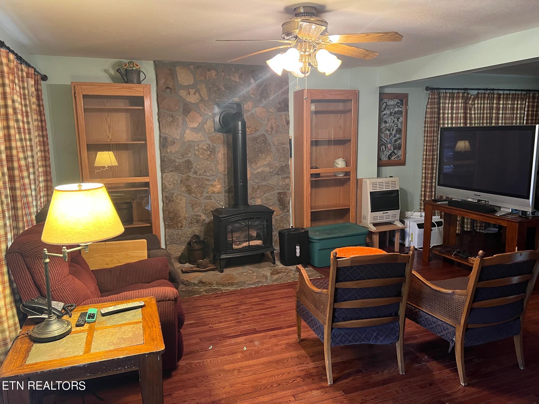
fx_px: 405
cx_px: 270
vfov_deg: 53.1
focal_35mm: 26
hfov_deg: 67.3
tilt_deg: -9.2
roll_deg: +0.9
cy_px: 202
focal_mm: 5.7
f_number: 1.5
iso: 400
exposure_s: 1/60
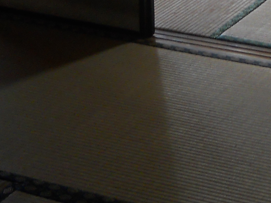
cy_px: -61
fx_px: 1025
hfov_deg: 14.6
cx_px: 325
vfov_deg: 11.0
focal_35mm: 131
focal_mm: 6.72
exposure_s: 1/30
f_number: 3.1
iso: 250
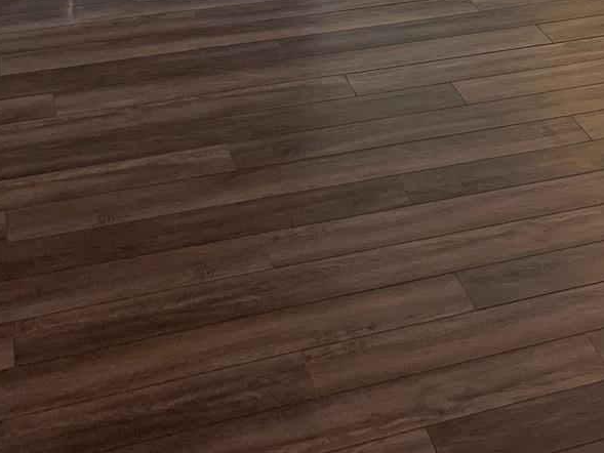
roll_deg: -0.6
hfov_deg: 20.6
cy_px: -297
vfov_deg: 15.0
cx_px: 716
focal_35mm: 89
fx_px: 1553
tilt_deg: -8.2
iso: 50
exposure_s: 1/120
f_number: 1.8
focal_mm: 4.25
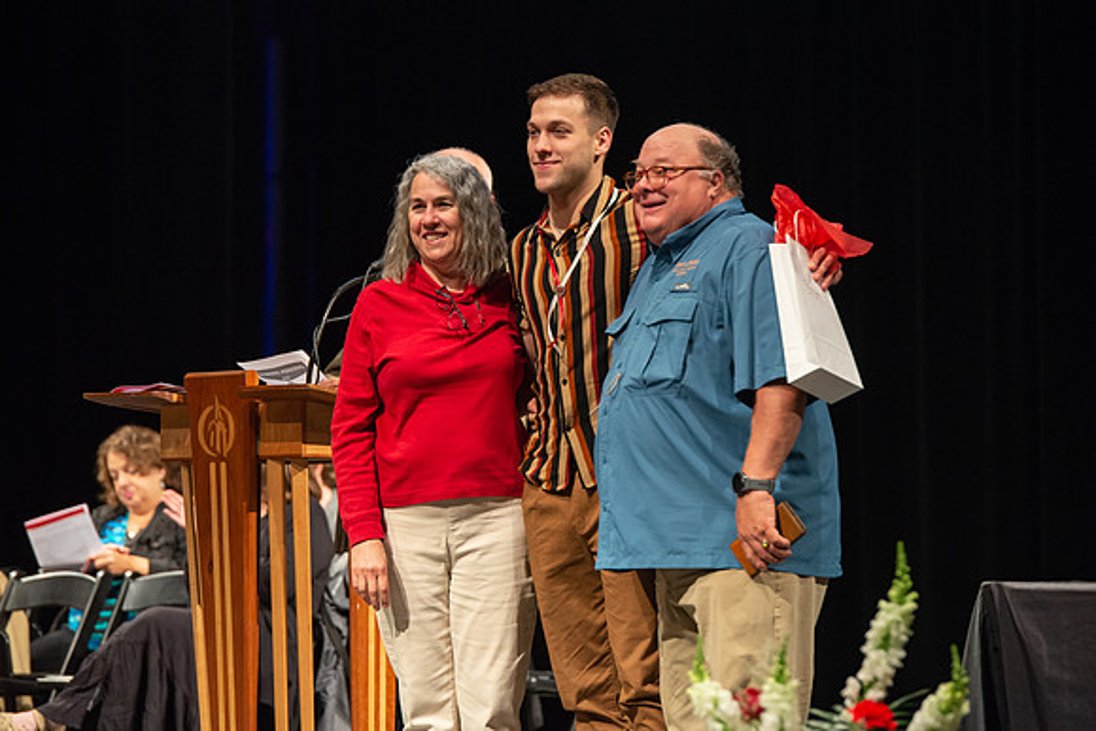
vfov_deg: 7.6
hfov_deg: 11.4
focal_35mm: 180
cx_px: 550
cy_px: 344
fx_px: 5483
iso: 1600
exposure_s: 1/100
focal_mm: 170
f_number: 4
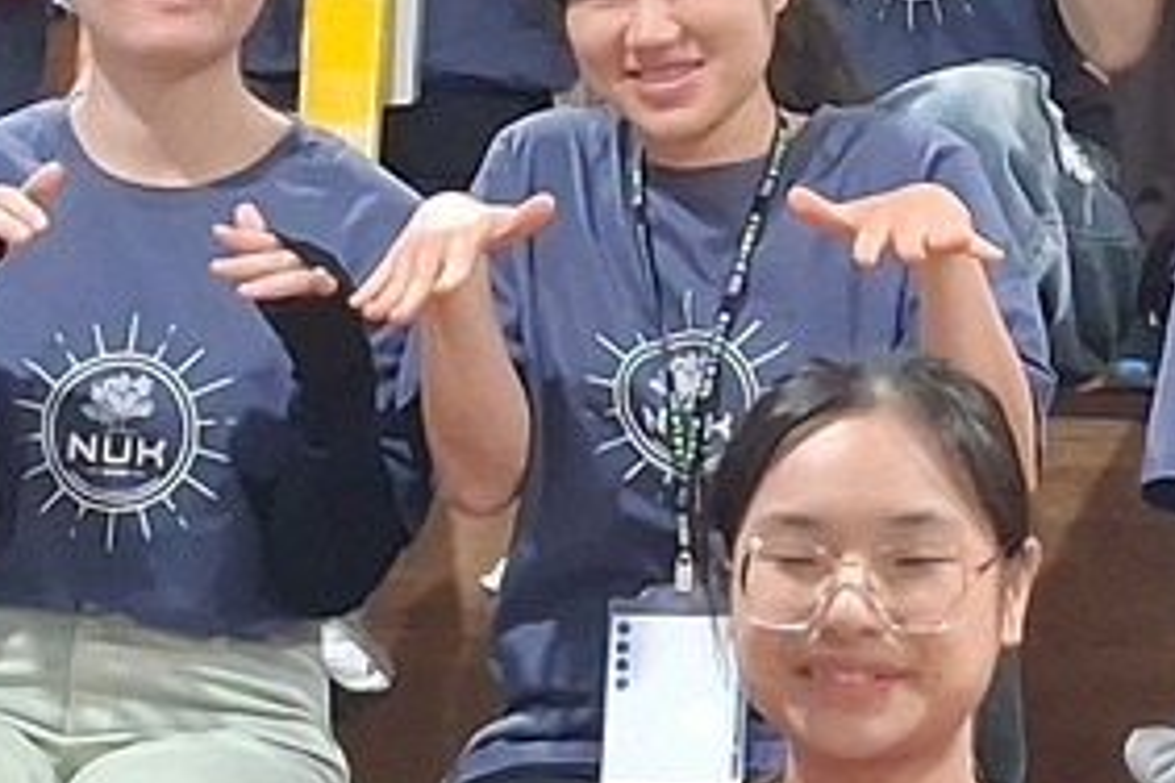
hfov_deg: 10.7
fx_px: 6234
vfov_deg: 7.2
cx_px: 1142
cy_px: 92
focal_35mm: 191
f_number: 1.8
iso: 500
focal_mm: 4
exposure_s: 1/30
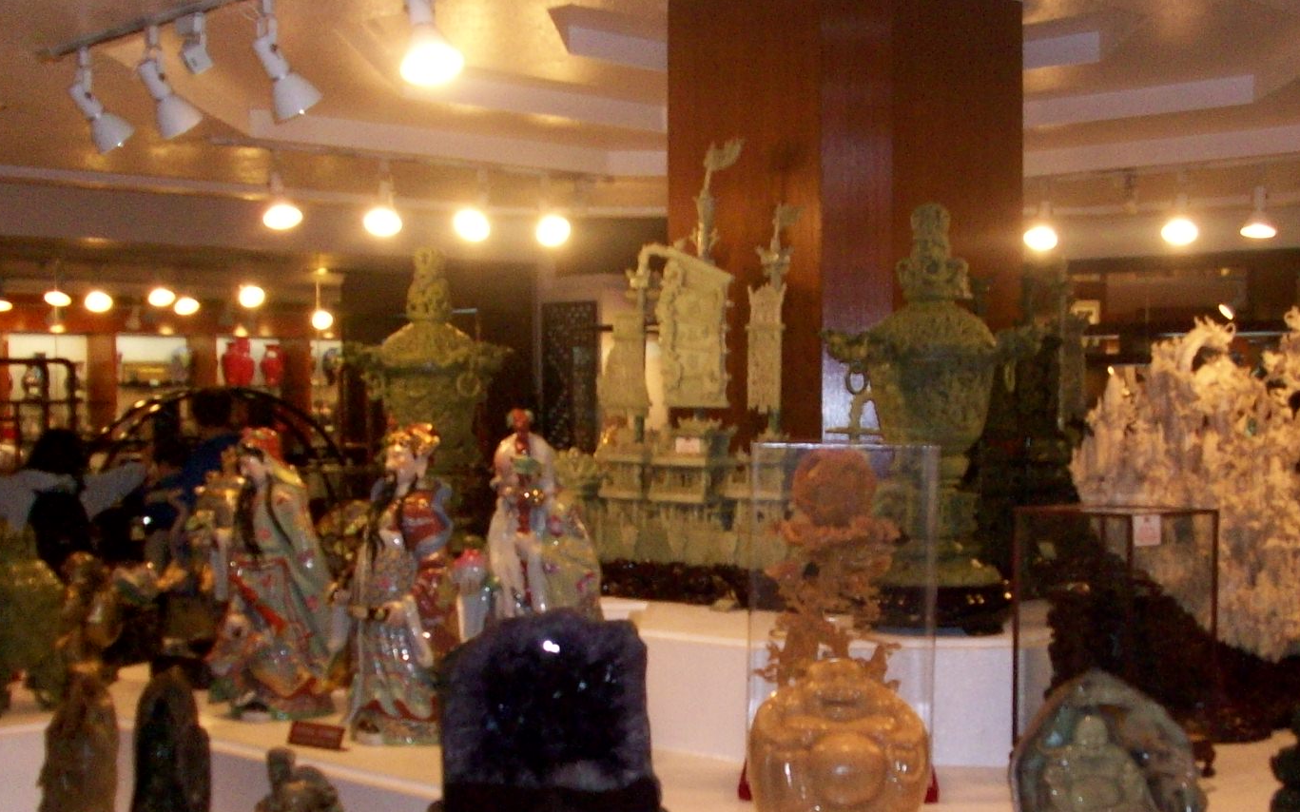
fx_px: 1913
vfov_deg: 24.0
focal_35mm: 54
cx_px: 810
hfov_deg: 37.3
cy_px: 454
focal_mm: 5.7
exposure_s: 1/60
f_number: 2.8
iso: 200
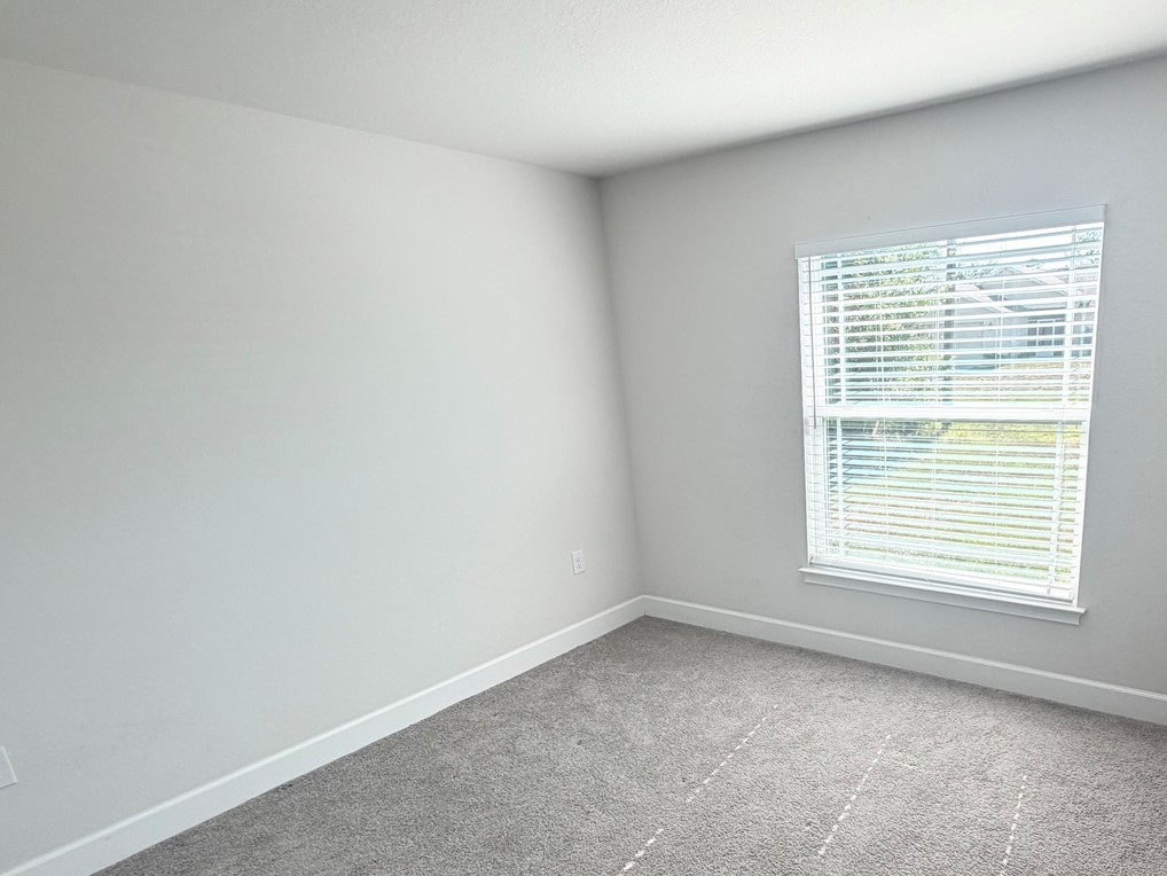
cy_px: 558
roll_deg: +3.5
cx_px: 789
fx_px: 742
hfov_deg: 73.8
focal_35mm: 22
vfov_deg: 60.1
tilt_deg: -18.5
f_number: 2.2
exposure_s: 1/121
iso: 50
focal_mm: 2.22
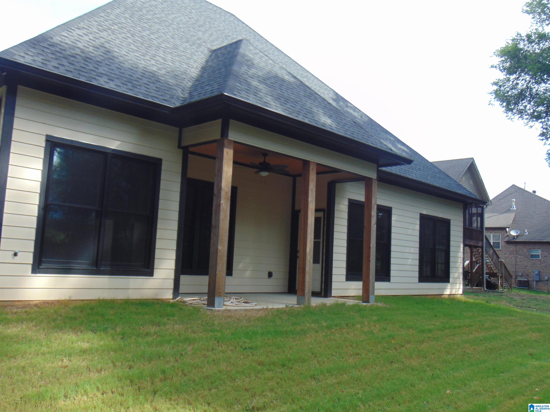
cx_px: 275
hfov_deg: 55.4
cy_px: 206
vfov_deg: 42.9
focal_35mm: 33
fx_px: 524
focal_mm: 5.8
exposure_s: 1/200
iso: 80
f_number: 3.2
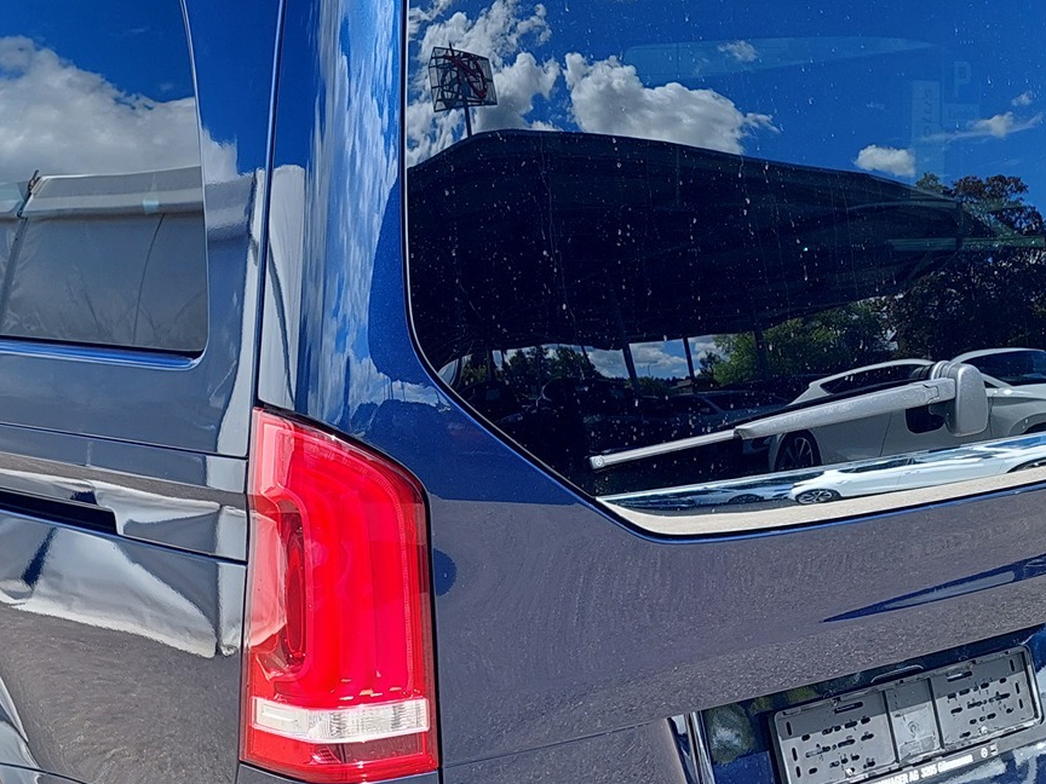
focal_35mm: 56
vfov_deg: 26.1
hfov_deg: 34.2
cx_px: 391
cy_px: 449
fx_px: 1692
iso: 40
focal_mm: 5.23
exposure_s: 1/611
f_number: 1.8
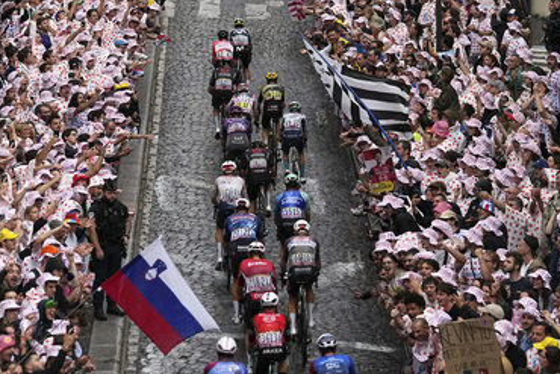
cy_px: 160
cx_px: 313
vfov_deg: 7.8
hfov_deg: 11.6
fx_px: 2754
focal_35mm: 177
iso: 2000
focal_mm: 117
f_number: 5.6
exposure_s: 1/800
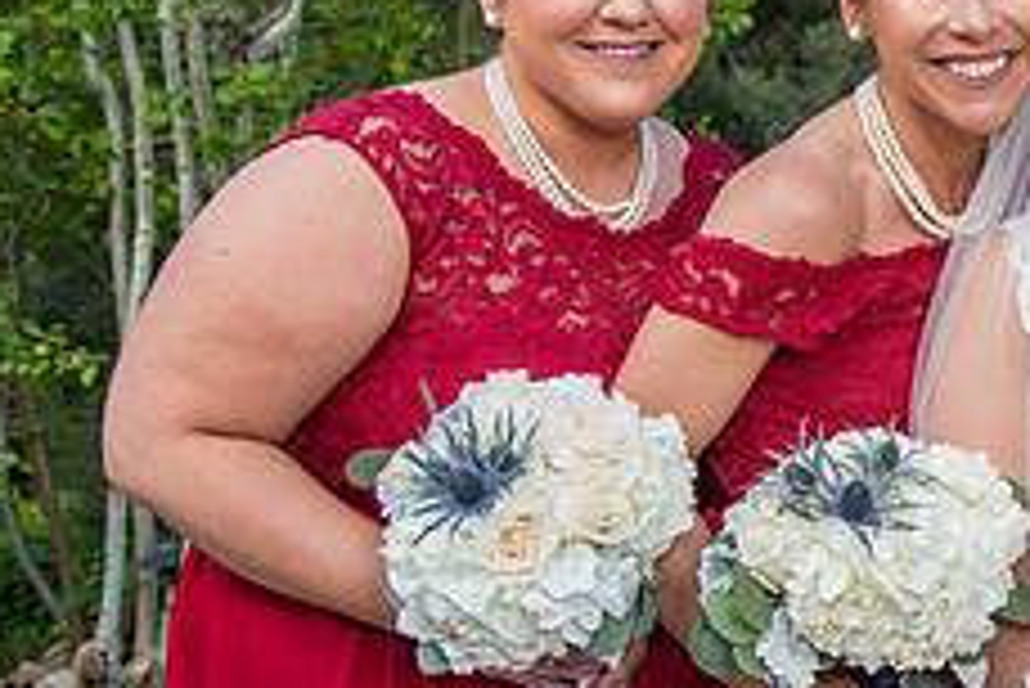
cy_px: 340
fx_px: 2319
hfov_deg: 23.1
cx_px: 1210
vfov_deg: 16.9
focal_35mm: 81
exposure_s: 1/160
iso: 100
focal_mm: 32
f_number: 5
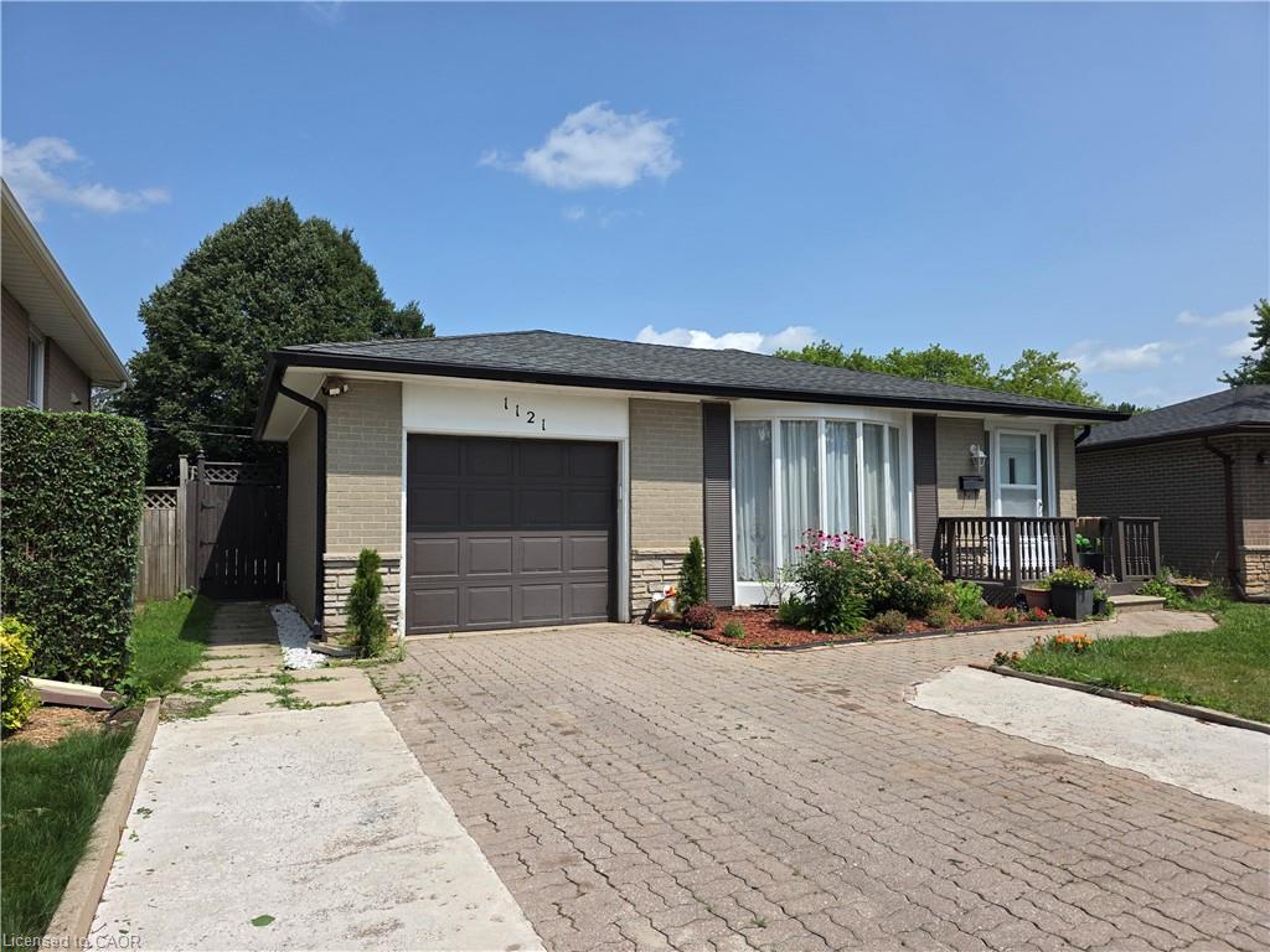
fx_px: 844
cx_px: 635
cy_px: 476
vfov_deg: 58.9
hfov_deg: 73.9
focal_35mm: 23
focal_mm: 6.3
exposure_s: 1/7626
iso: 80
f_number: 1.7
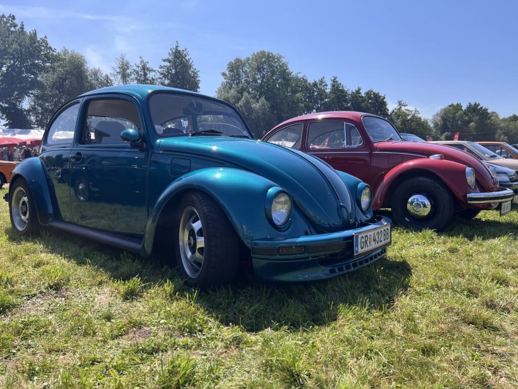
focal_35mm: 26
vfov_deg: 53.1
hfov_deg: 67.3
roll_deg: +1.7
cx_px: 259
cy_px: 194
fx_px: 389
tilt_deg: -5.6
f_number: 1.5
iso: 50
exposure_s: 1/2571
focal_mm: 5.7
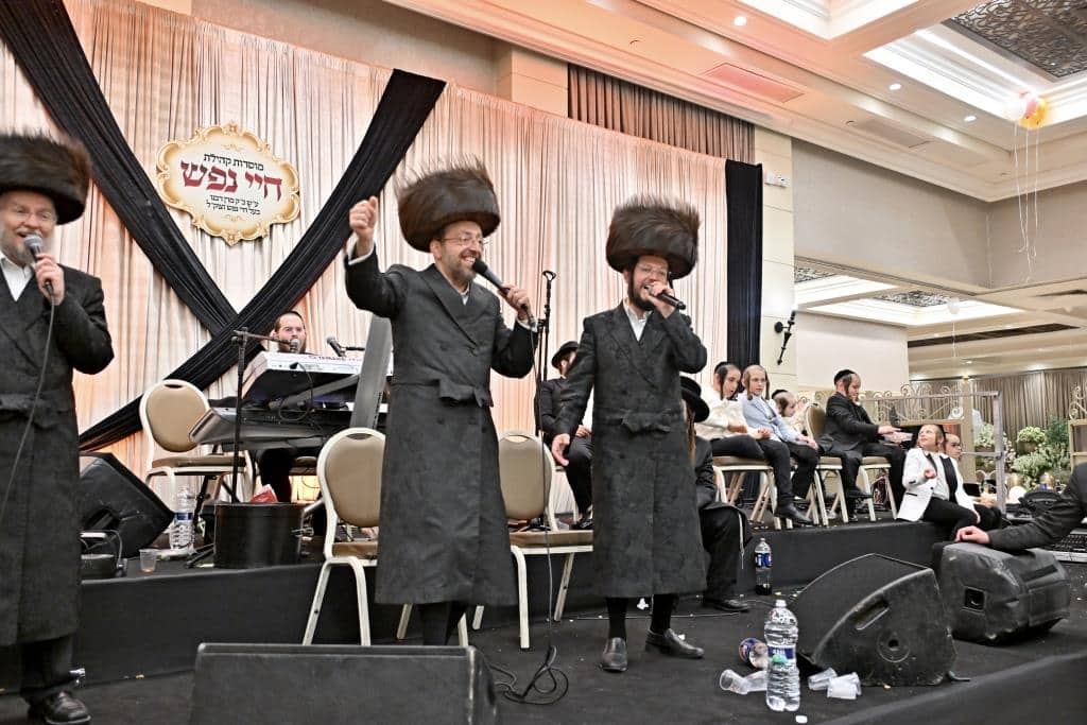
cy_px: 362
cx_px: 544
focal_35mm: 30
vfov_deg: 43.6
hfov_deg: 61.9
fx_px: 906
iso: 1600
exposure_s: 1/250
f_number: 4
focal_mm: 30
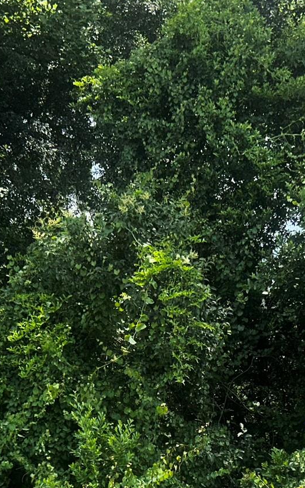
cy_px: 411
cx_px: 142
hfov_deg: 19.4
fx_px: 890
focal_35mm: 67
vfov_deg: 29.7
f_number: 1.5
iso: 32
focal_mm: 5.7
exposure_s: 1/3571
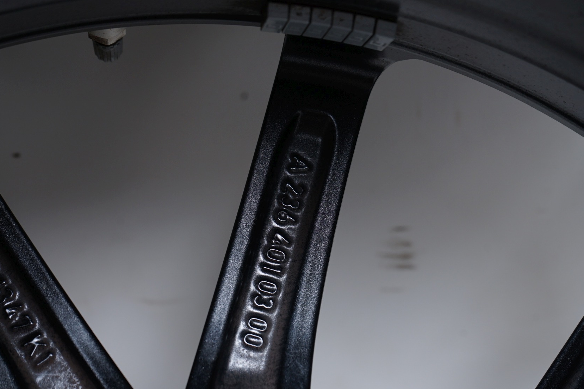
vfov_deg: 20.6
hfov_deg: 30.5
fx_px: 1070
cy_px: 218
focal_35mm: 66
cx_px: 297
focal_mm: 57
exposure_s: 1/125
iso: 250
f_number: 7.1
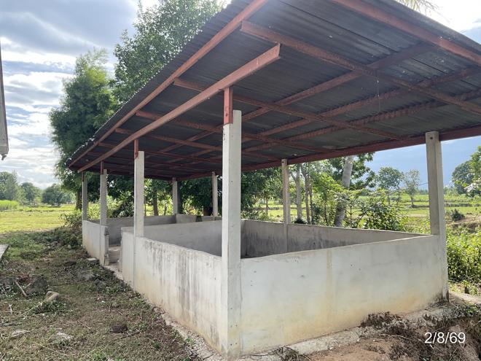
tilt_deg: +3.7
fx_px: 403
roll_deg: +0.2
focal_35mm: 29
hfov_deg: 61.7
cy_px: 180
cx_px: 240
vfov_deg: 48.2
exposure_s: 1/397
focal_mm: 3
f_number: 1.8
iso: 16
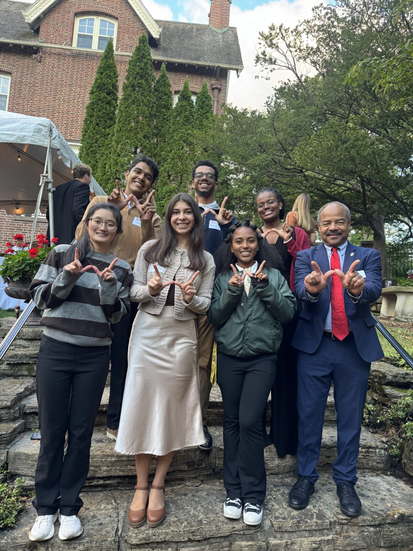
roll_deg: -3.6
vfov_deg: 71.6
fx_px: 382
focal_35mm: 24
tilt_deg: +4.0
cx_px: 206
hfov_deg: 56.8
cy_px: 276
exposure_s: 1/120
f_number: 1.78
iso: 160
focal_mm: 6.76
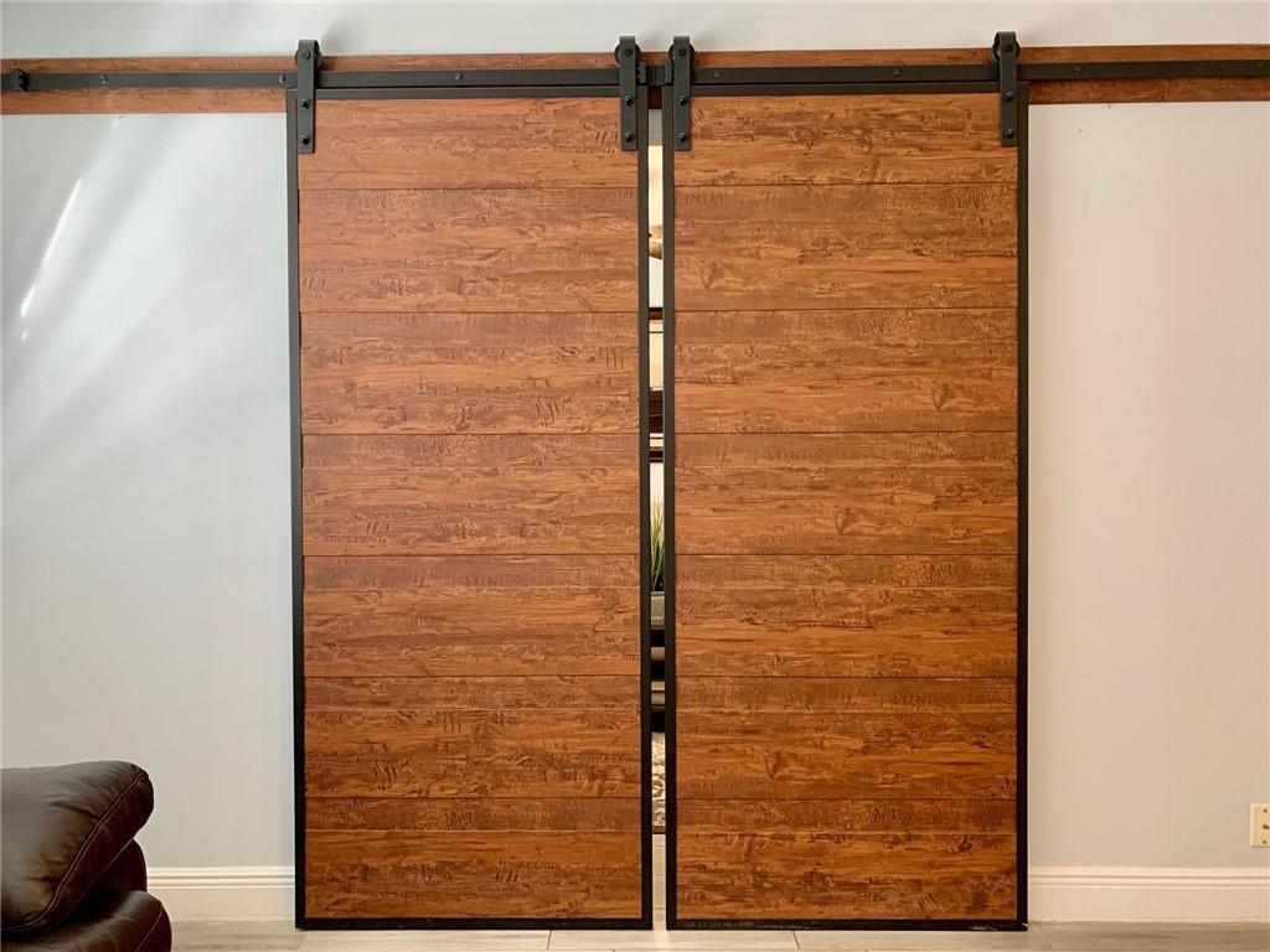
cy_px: 476
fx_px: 954
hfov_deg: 67.3
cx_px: 635
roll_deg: +0.9
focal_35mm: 26
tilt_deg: -1.5
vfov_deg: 53.1
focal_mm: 4.25
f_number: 1.8
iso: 200
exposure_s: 1/60
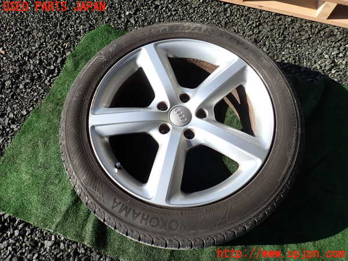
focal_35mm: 25
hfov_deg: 69.4
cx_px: 174
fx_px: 251
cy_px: 130
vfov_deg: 54.9
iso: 100
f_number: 2.8
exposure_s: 1/800
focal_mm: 4.5
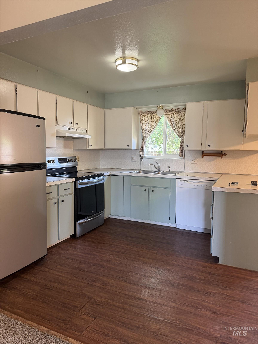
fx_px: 239
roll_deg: -1.0
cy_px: 172
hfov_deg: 56.8
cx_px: 129
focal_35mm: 24
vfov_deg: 71.6
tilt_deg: -5.0
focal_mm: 6.76
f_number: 1.78
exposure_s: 1/60
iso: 250
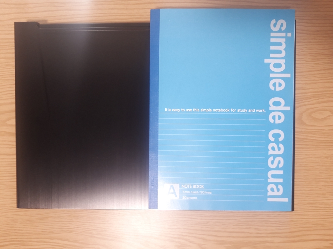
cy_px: 124
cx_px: 166
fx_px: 260
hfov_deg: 65.3
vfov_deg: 51.4
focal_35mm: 27
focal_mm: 3.6
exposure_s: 1/17
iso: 100
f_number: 1.9
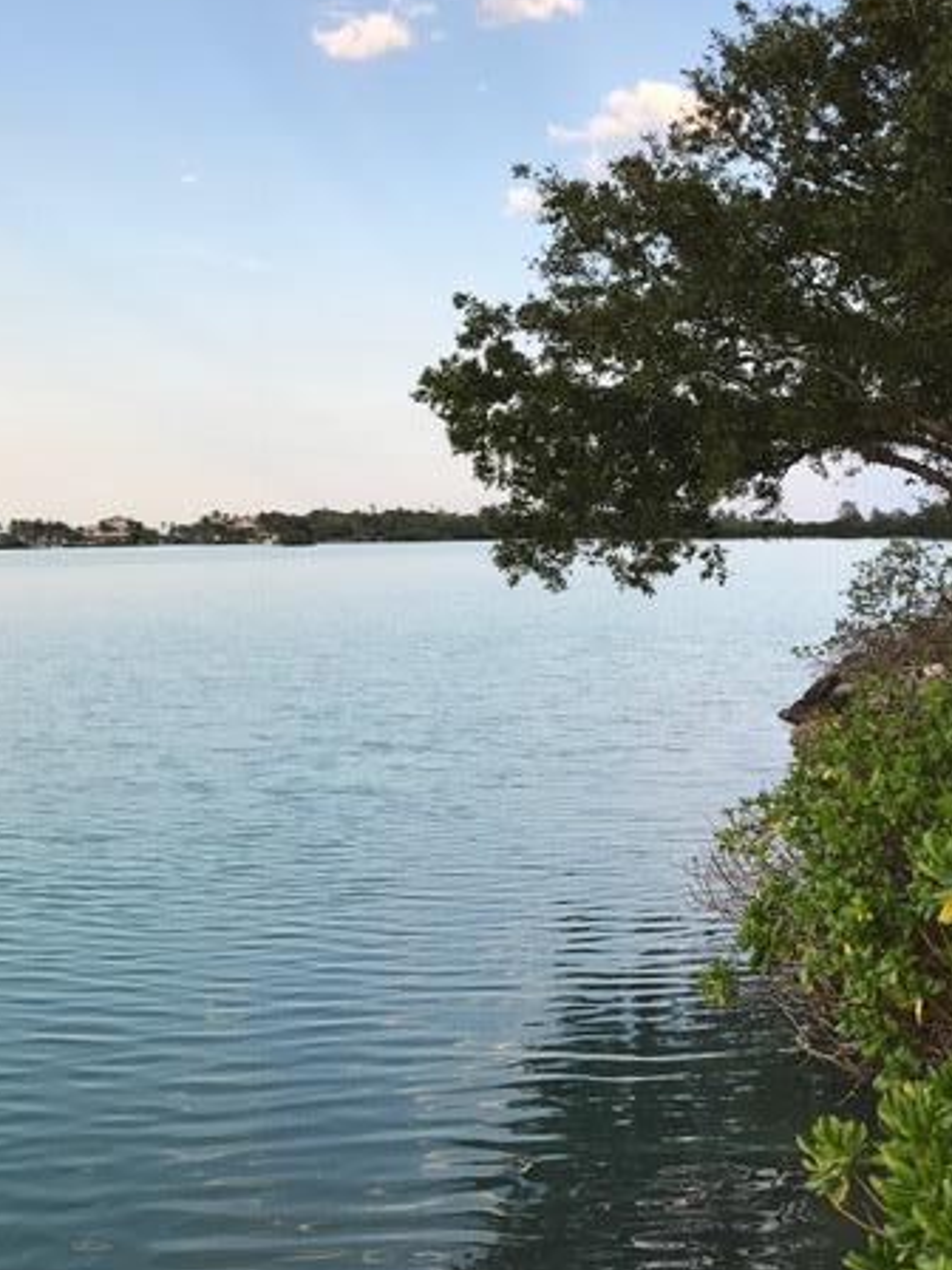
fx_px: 1467
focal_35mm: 40
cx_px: 612
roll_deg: +0.6
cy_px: 680
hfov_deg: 35.7
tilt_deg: -4.3
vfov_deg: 46.8
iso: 20
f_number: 1.8
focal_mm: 3.99
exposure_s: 1/556
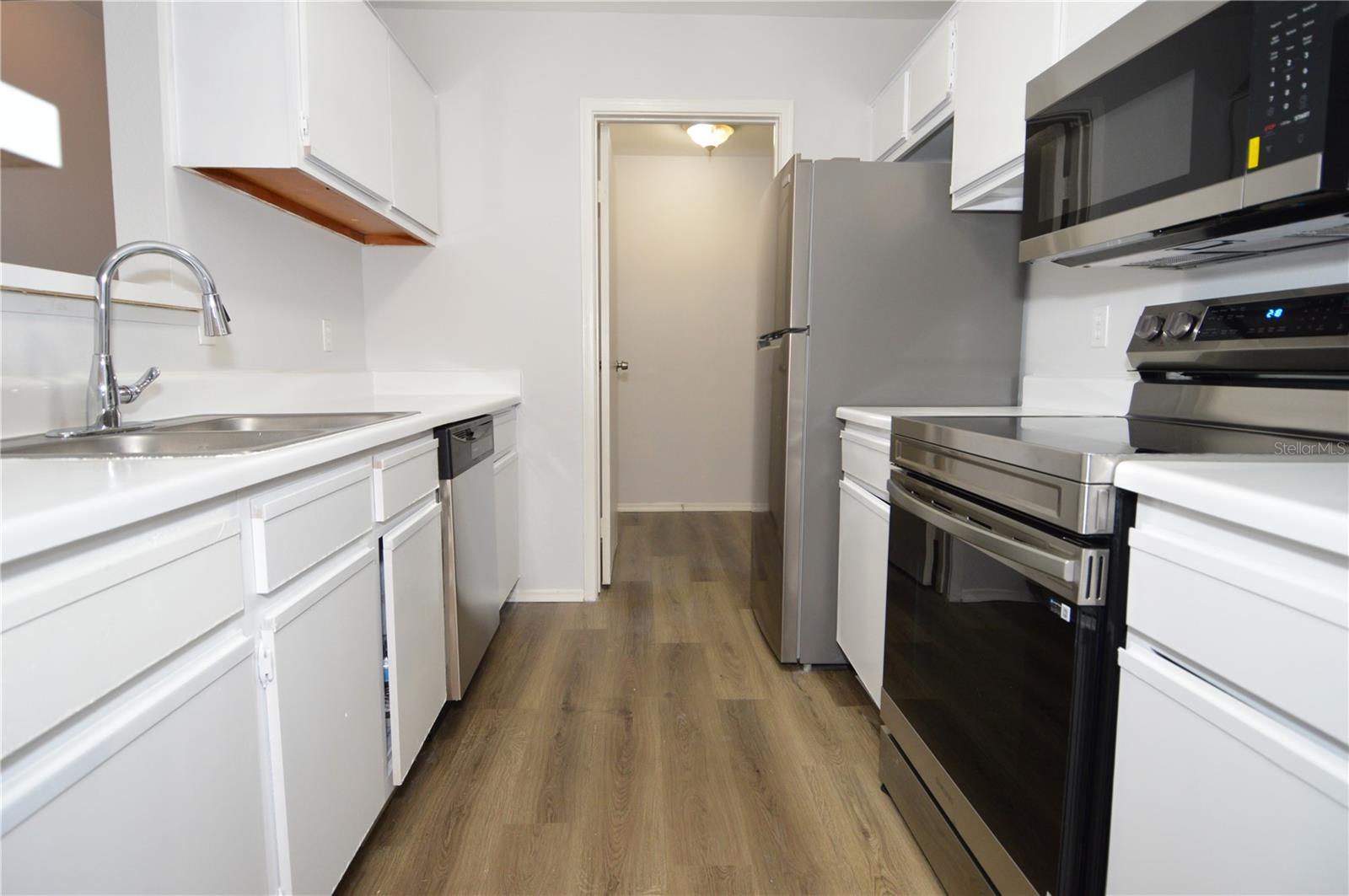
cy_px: 448
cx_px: 674
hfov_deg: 90.1
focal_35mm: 18
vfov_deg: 67.3
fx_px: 674
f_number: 4
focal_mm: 12
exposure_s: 1/60
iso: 500
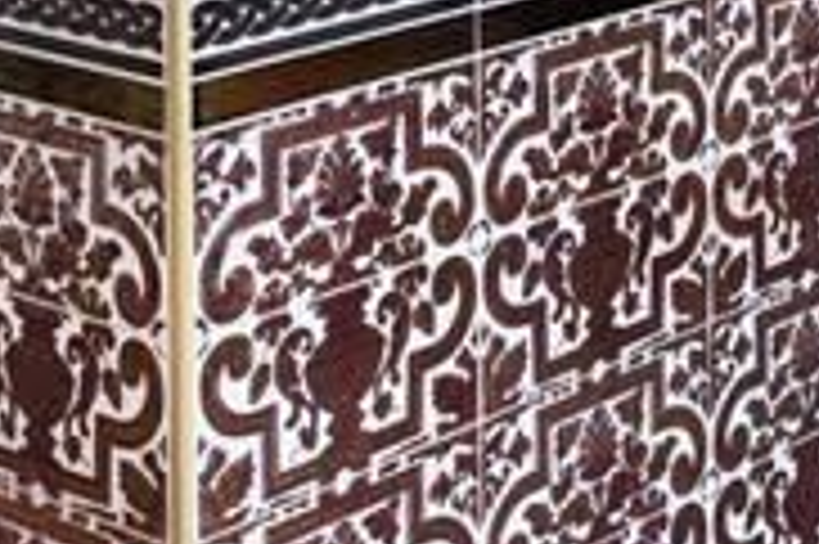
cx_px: 774
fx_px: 2705
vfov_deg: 10.9
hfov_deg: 16.9
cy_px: -342
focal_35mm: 119
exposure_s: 1.6
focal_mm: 27
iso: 160
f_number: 13
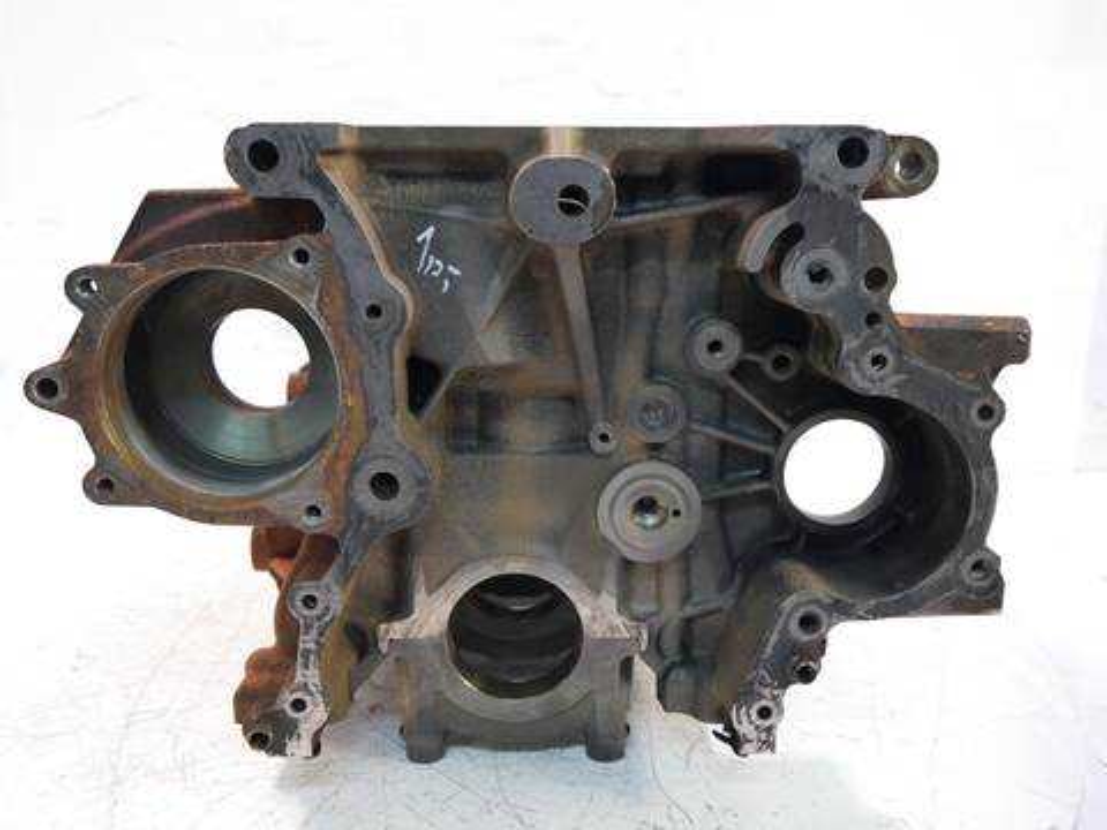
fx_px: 1087
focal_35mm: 34
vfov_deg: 41.8
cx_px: 554
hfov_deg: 54.0
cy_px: 415
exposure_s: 1/60
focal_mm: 17
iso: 2000
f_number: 3.9
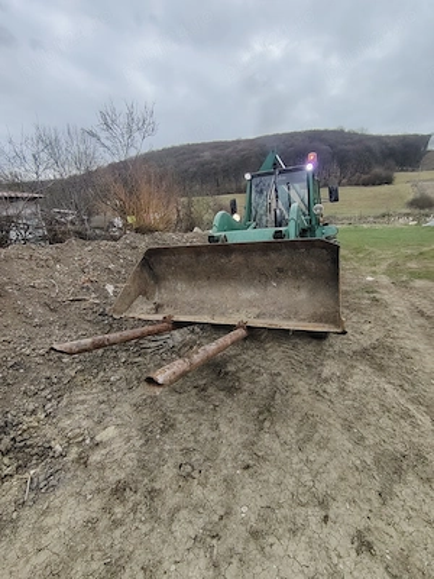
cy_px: 290
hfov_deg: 78.1
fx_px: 267
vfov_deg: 94.5
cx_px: 217
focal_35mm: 16
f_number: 2.2
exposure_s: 1/699
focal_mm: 1.42
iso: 100
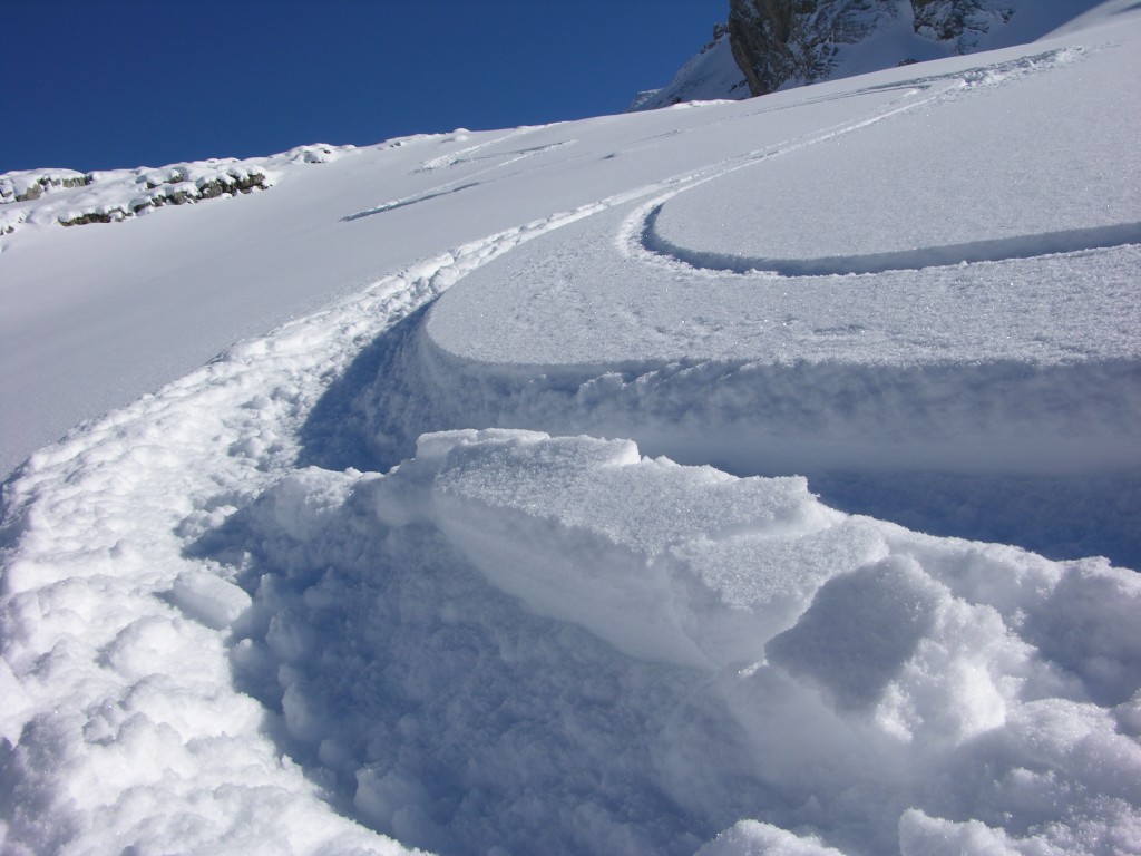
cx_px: 570
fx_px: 1154
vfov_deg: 40.7
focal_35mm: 35
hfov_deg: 52.6
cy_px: 428
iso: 50
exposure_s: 1/372
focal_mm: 8.9
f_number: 8
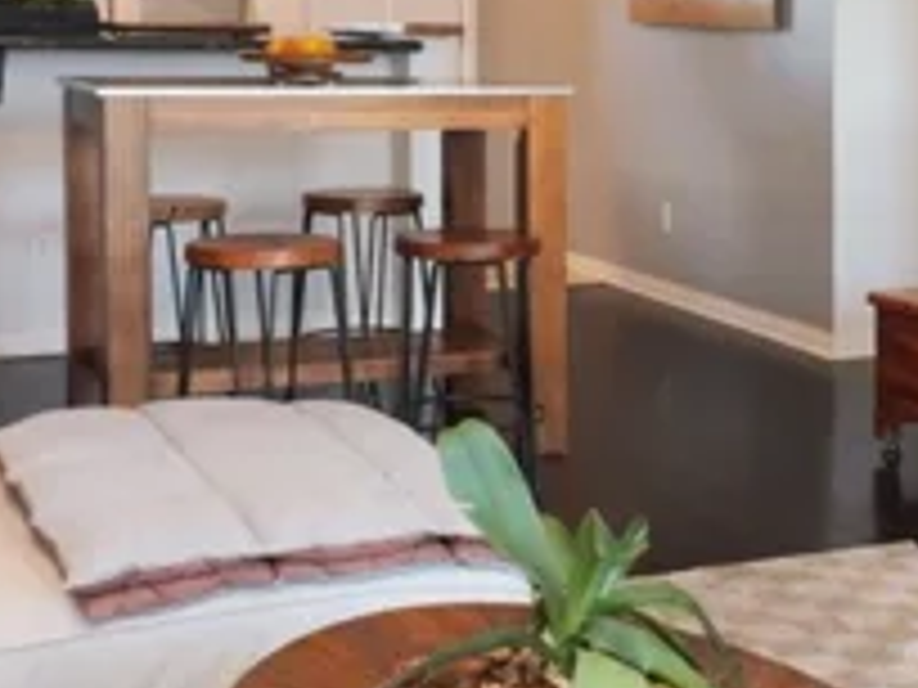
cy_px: 148
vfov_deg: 22.0
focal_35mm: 66
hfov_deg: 28.6
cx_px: 765
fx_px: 1750
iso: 2500
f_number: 8
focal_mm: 9
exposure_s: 1/60
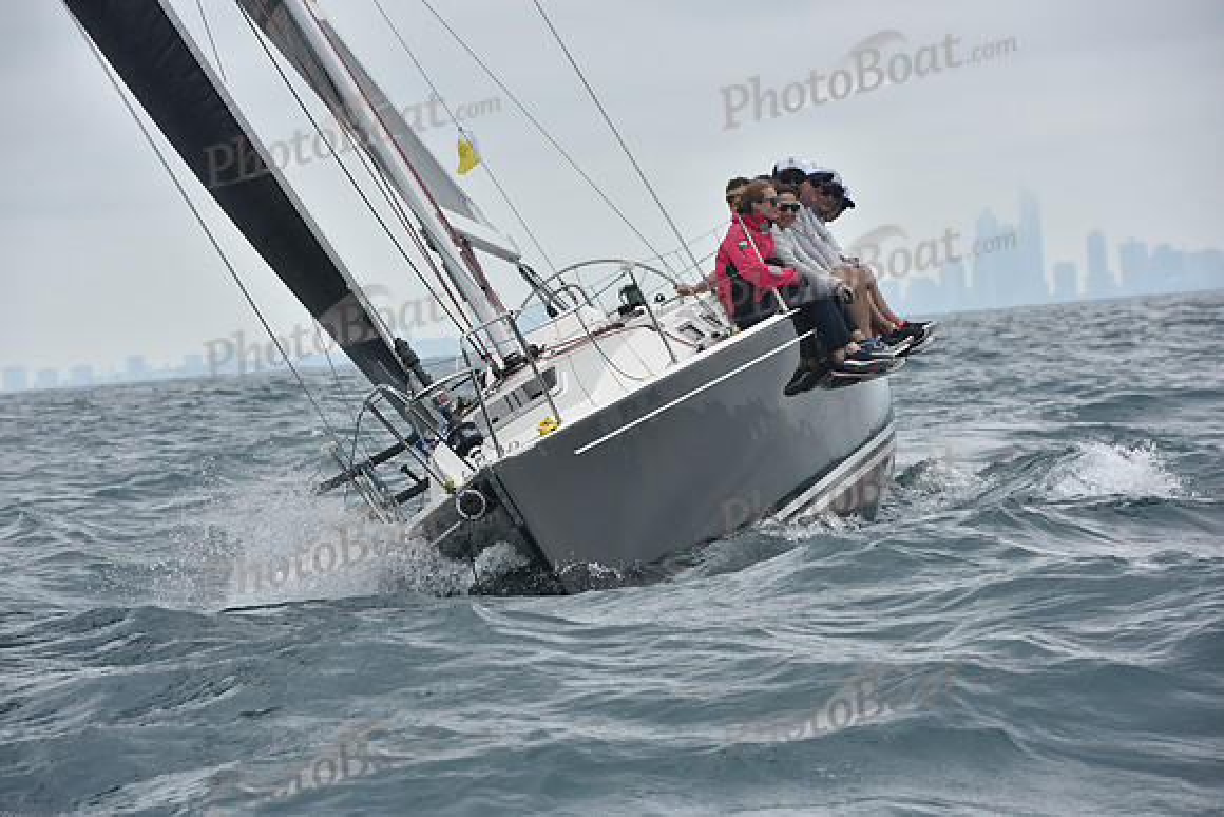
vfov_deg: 6.9
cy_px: 408
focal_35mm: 200
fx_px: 6801
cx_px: 612
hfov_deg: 10.3
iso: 250
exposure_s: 1/800
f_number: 10
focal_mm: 200
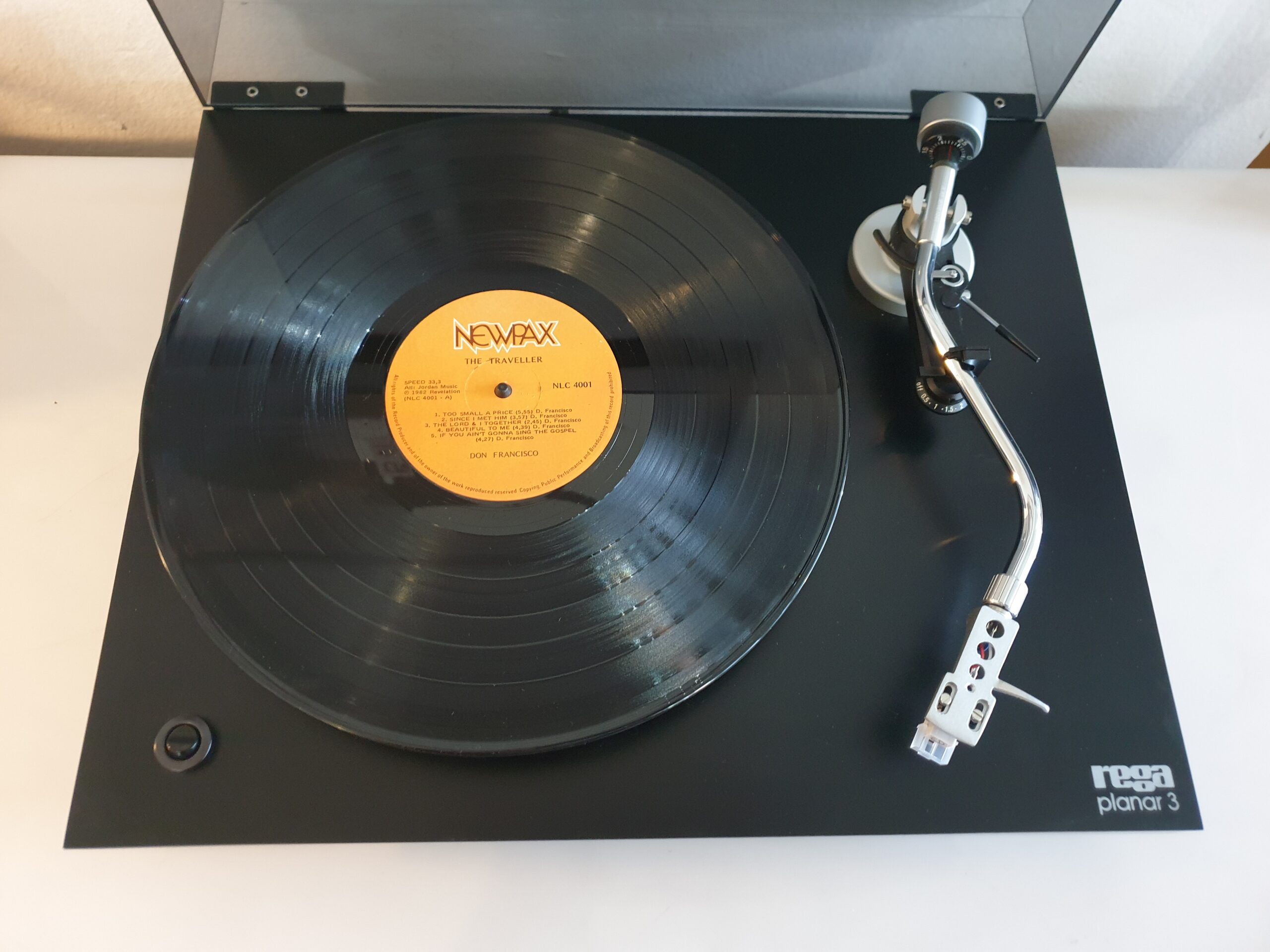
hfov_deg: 67.3
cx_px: 635
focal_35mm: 26
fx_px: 954
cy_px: 476
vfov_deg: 53.1
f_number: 1.5
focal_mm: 4.3
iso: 320
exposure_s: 1/25
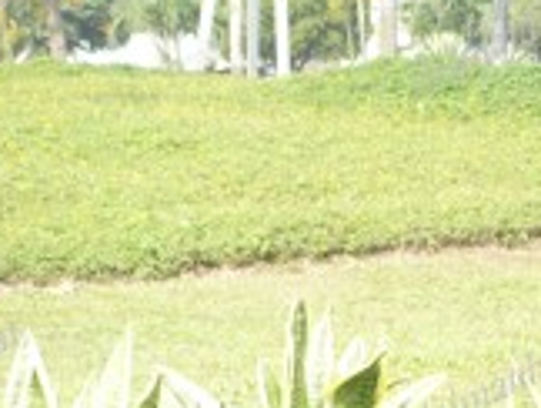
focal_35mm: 138
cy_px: 759
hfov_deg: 14.3
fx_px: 2160
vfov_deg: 10.1
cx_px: 274
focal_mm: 5.8
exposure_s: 1/250
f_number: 2.8
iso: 100
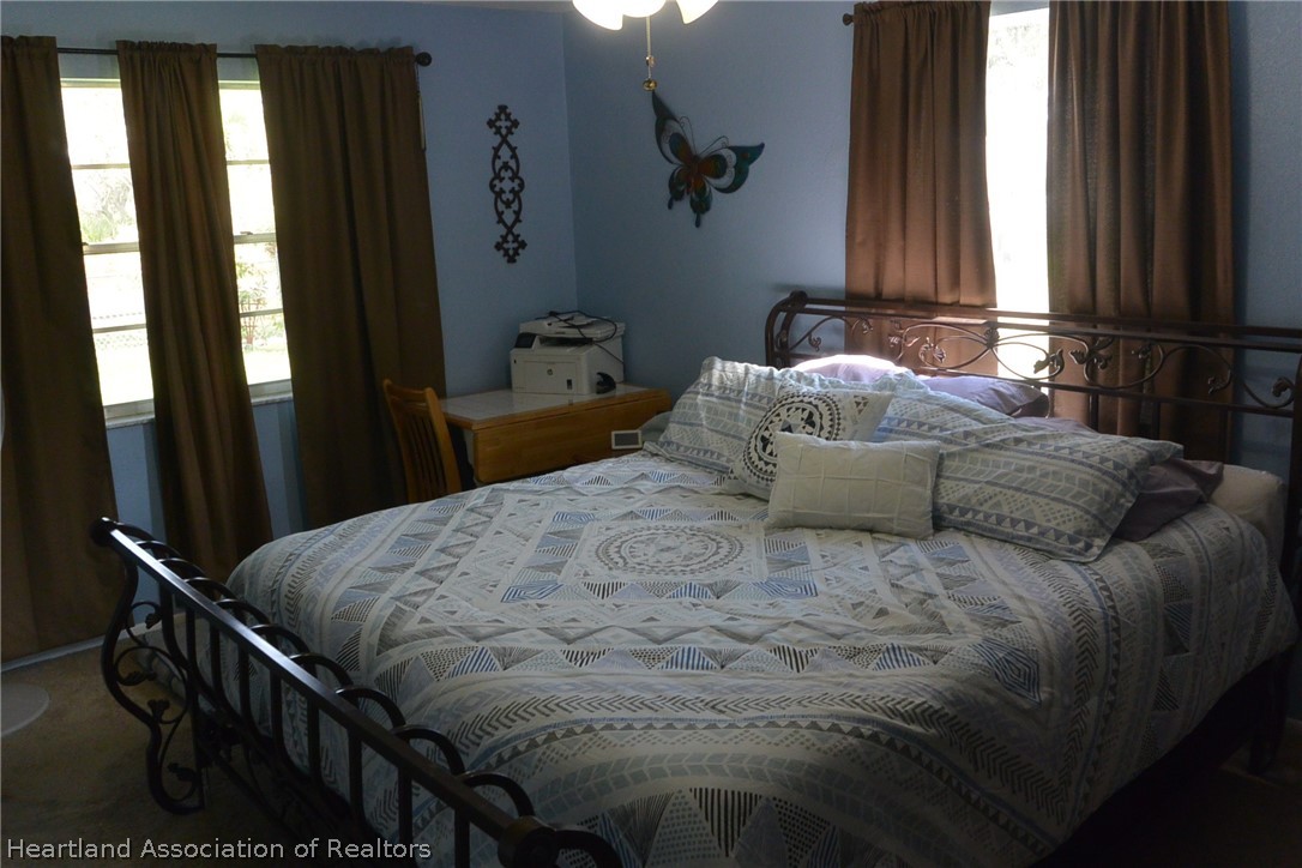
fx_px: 1085
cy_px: 434
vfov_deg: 43.6
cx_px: 651
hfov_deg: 61.9
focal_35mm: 30
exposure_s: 1/40
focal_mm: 11.4
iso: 400
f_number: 3.5
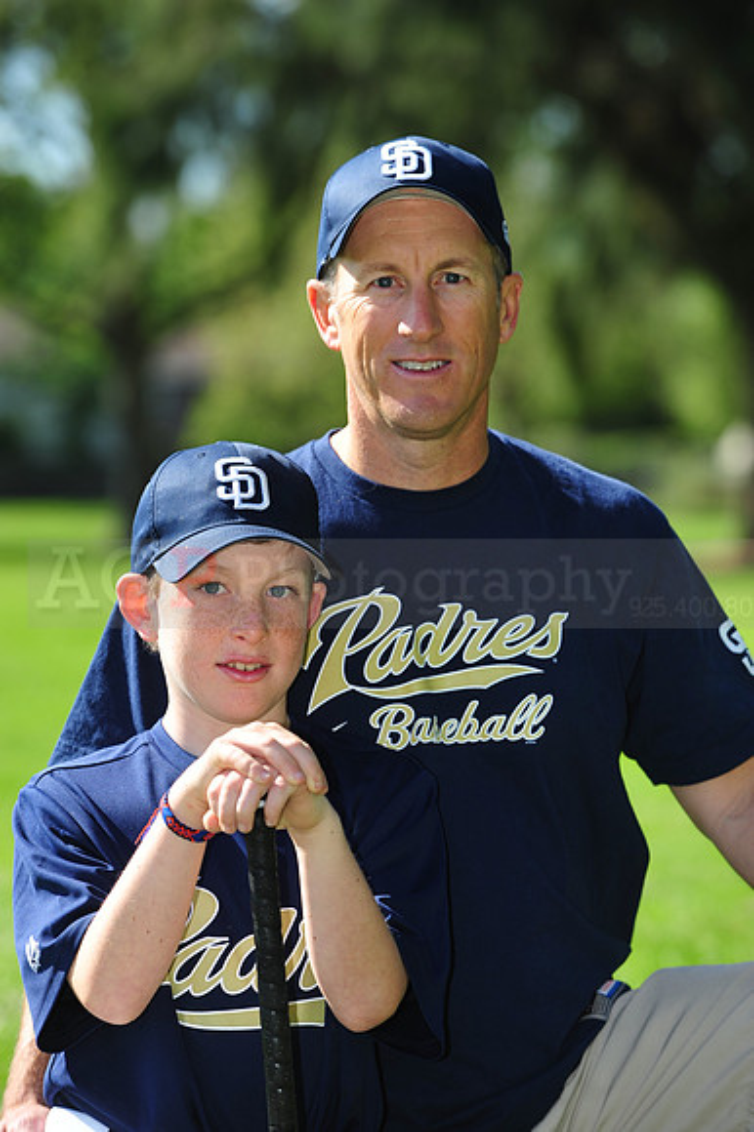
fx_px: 5504
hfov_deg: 7.8
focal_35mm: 175
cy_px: 566
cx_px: 377
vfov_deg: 11.8
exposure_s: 1/500
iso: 200
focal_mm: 175
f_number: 5.6
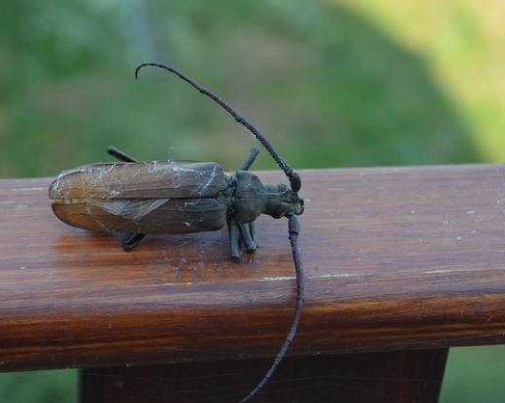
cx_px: 234
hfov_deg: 20.3
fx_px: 1413
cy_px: 202
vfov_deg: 16.3
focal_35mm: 95
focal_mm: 55
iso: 160
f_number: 8
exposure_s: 1/60
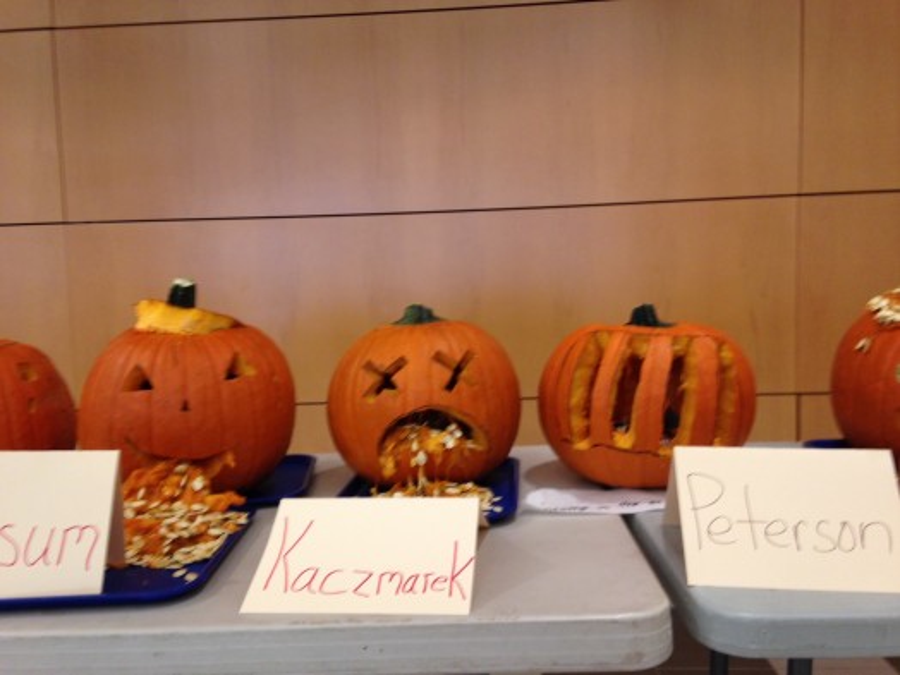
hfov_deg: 55.4
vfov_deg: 42.9
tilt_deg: -7.4
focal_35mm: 33
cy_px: 338
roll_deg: +2.4
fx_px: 858
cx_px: 450
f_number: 2.4
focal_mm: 4.12
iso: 80
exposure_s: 1/20
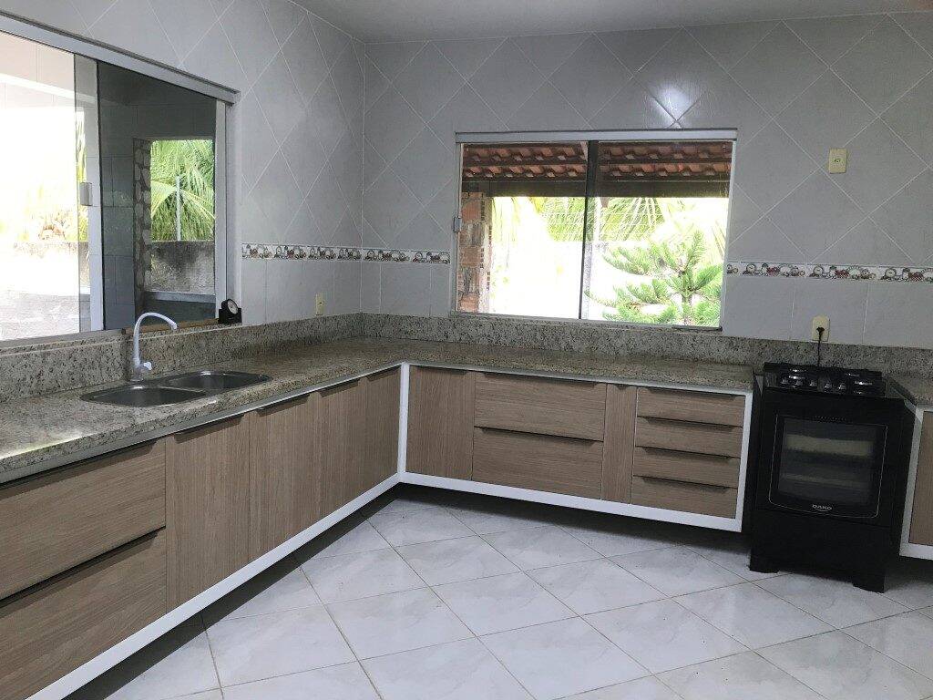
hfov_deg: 63.4
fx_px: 755
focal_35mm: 28
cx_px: 466
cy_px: 350
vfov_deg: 49.7
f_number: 1.8
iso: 40
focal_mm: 3.99
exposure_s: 1/30
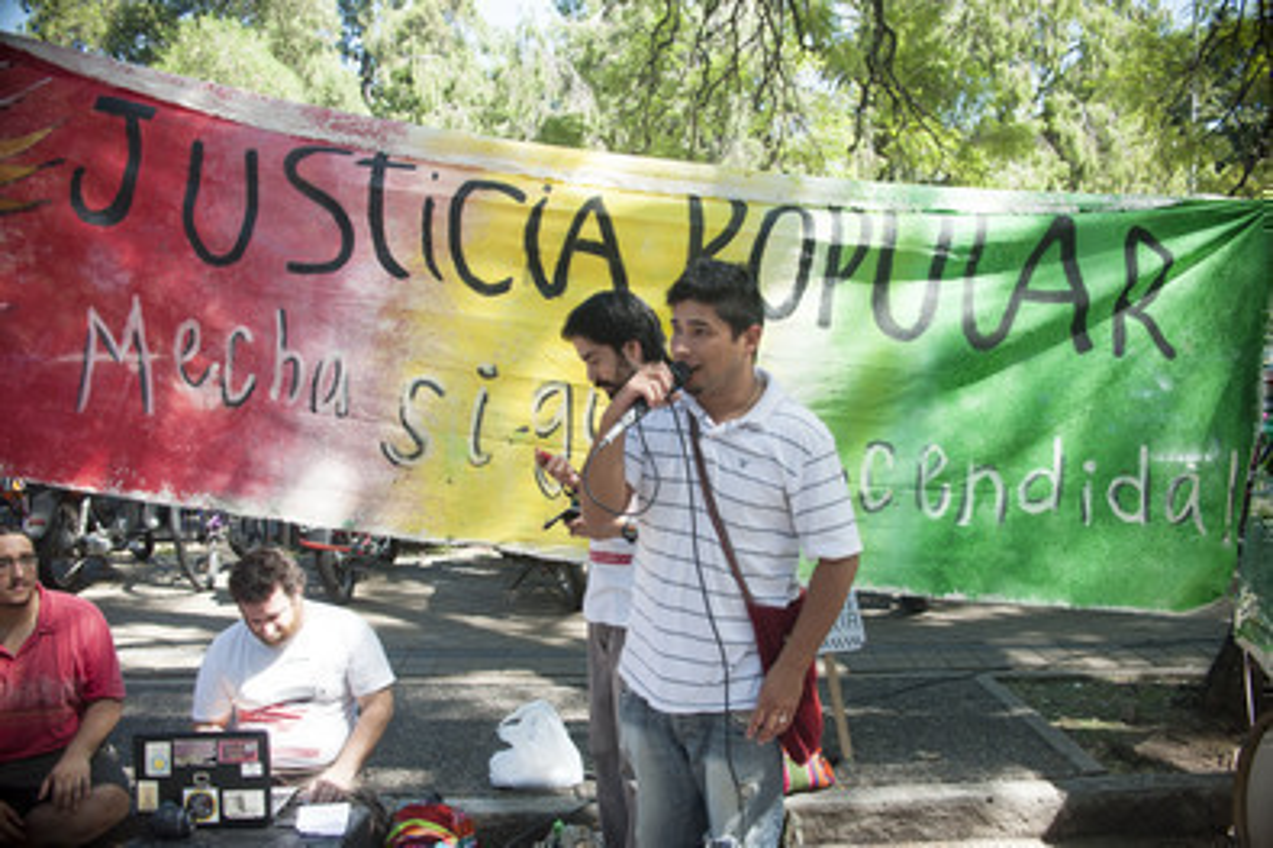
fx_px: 1237
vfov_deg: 37.8
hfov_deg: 54.5
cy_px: 424
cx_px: 636
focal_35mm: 35
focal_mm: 35
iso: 400
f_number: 5.6
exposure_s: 1/350
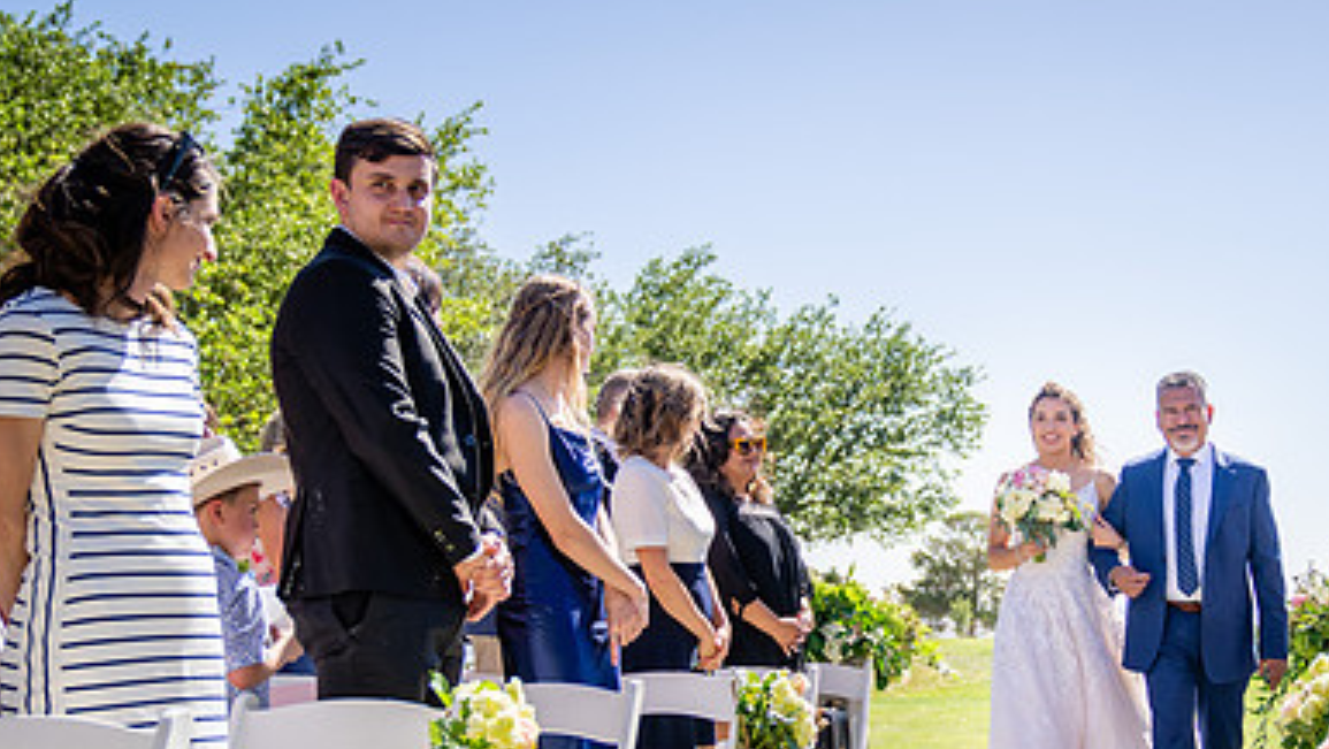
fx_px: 1974
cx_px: 961
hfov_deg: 36.5
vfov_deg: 21.3
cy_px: 555
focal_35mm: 56
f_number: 2.8
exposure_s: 1/1000
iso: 100
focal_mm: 31
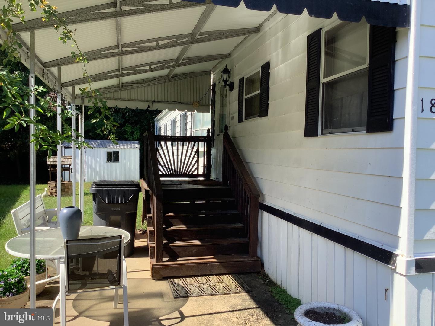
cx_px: 218
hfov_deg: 58.4
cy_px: 163
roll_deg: -1.0
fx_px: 390
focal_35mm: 31
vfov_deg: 45.4
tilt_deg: -2.5
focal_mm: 3.3
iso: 25
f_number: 2.4
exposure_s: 1/401
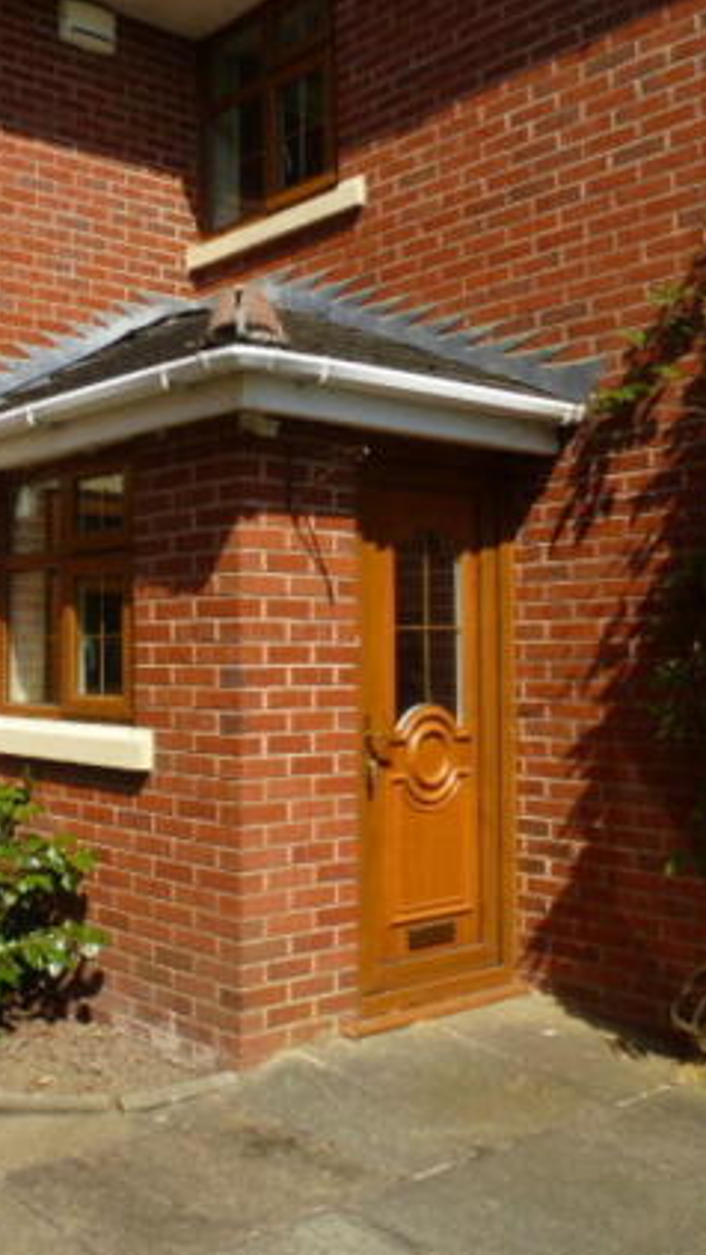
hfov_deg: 30.4
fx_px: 1198
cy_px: 619
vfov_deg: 55.3
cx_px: -7
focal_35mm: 36
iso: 100
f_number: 4
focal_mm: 4.3
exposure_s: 1/500
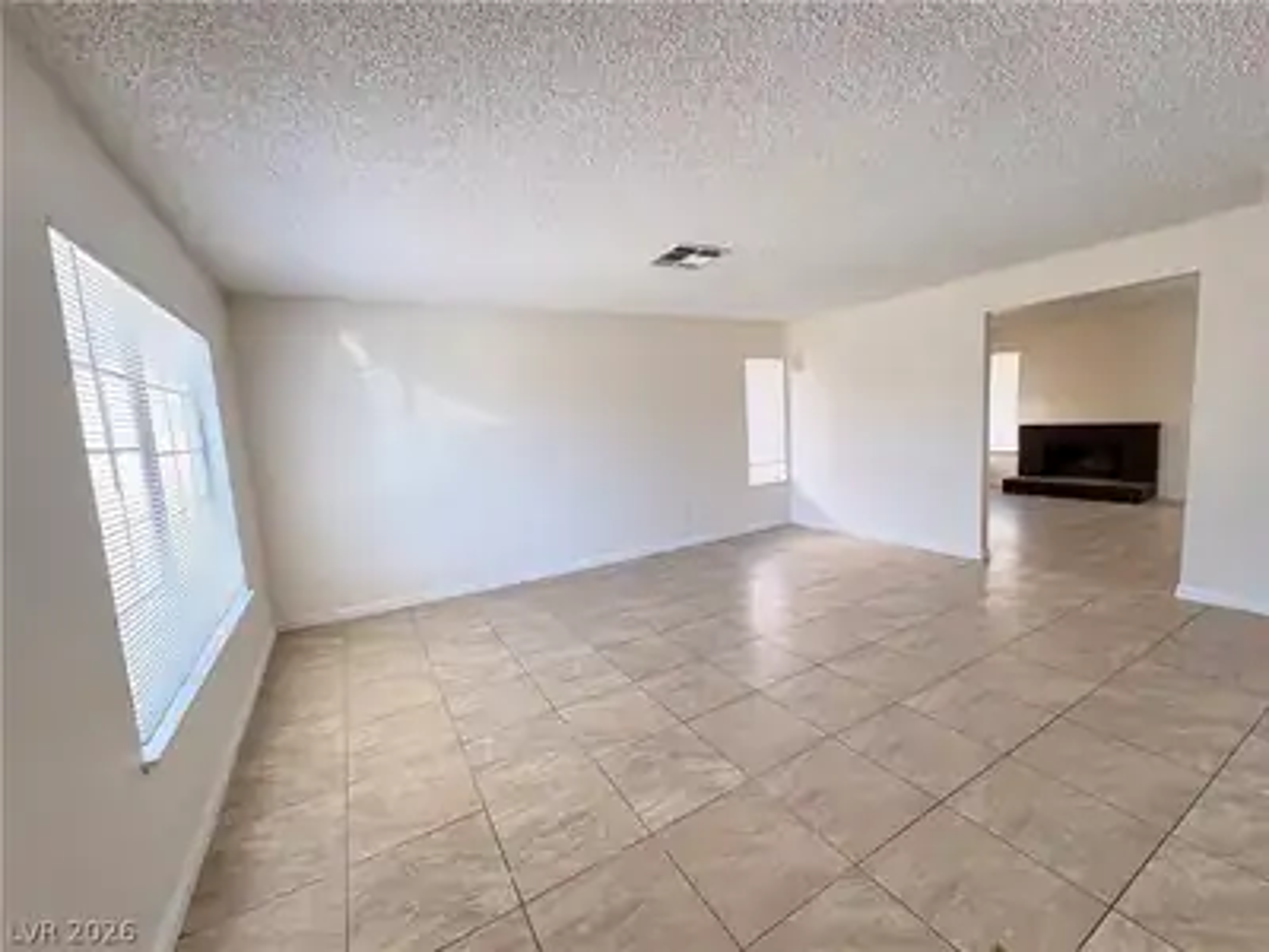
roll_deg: +3.8
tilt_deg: -6.7
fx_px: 513
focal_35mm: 14
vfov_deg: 85.7
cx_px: 634
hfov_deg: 102.1
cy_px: 476
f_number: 2.2
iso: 125
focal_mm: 2.22
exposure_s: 1/99
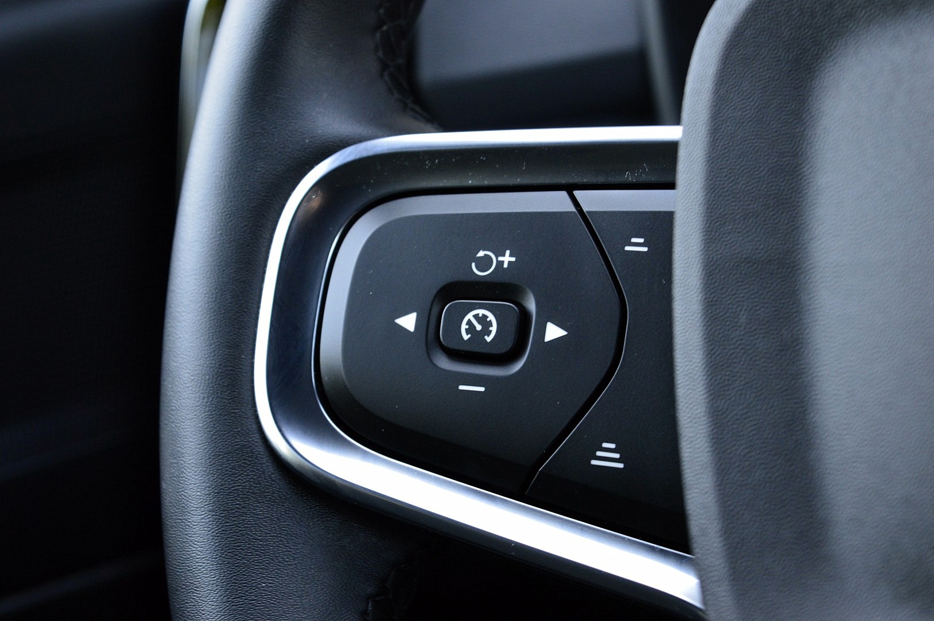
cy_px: 310
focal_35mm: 82
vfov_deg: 16.5
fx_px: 2139
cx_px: 467
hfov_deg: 24.6
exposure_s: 1/60
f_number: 8
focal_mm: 55
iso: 800
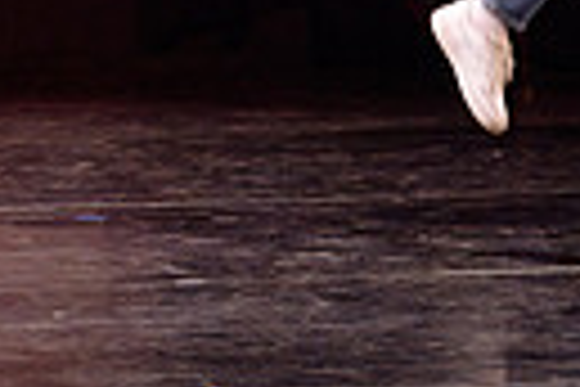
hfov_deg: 4.4
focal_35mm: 463
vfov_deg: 2.9
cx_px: -242
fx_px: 7459
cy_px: -417
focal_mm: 90
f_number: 2.8
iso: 1600
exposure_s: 1/200
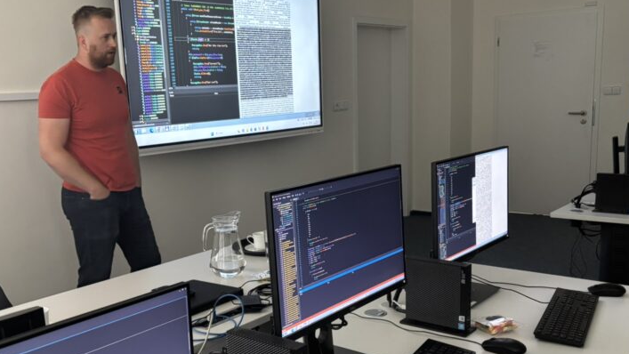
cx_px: 295
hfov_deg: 49.4
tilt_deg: -12.2
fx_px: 684
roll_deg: +1.9
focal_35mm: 41
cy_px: 223
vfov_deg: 28.9
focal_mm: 5.96
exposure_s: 1/60
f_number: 1.6
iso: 400
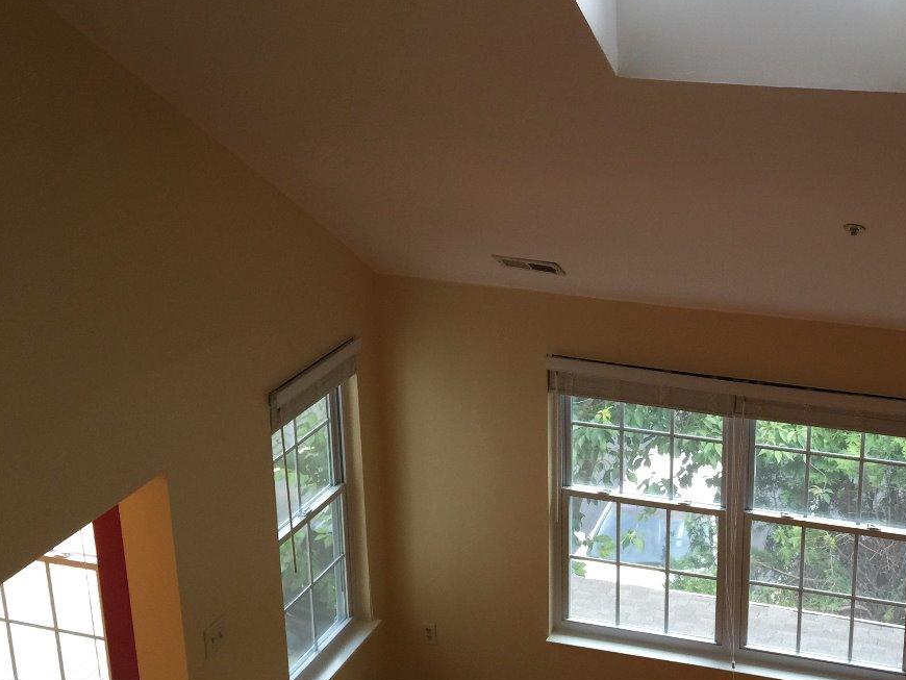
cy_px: 249
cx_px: 746
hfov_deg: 38.0
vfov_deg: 30.1
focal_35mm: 48
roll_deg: -1.6
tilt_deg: -16.2
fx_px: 1257
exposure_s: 1/30
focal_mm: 4.15
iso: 32
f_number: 2.2
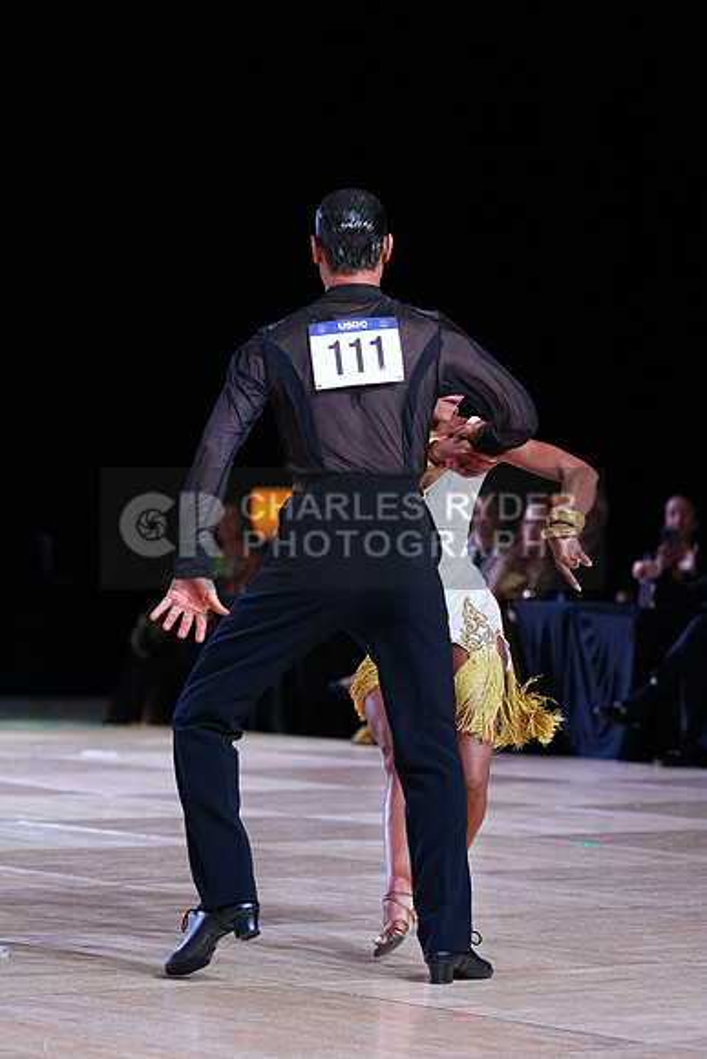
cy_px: 530
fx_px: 4063
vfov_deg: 14.9
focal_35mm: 138
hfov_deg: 9.9
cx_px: 354
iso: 2000
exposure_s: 1/500
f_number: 4
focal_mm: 138
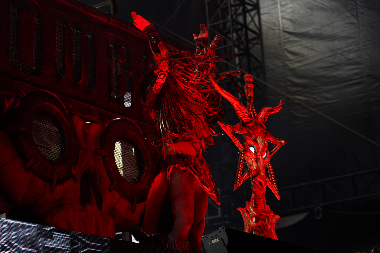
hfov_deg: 19.5
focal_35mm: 105
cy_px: 126
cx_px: 190
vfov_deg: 13.0
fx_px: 1108
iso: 320
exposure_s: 1/125
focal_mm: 105
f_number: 4
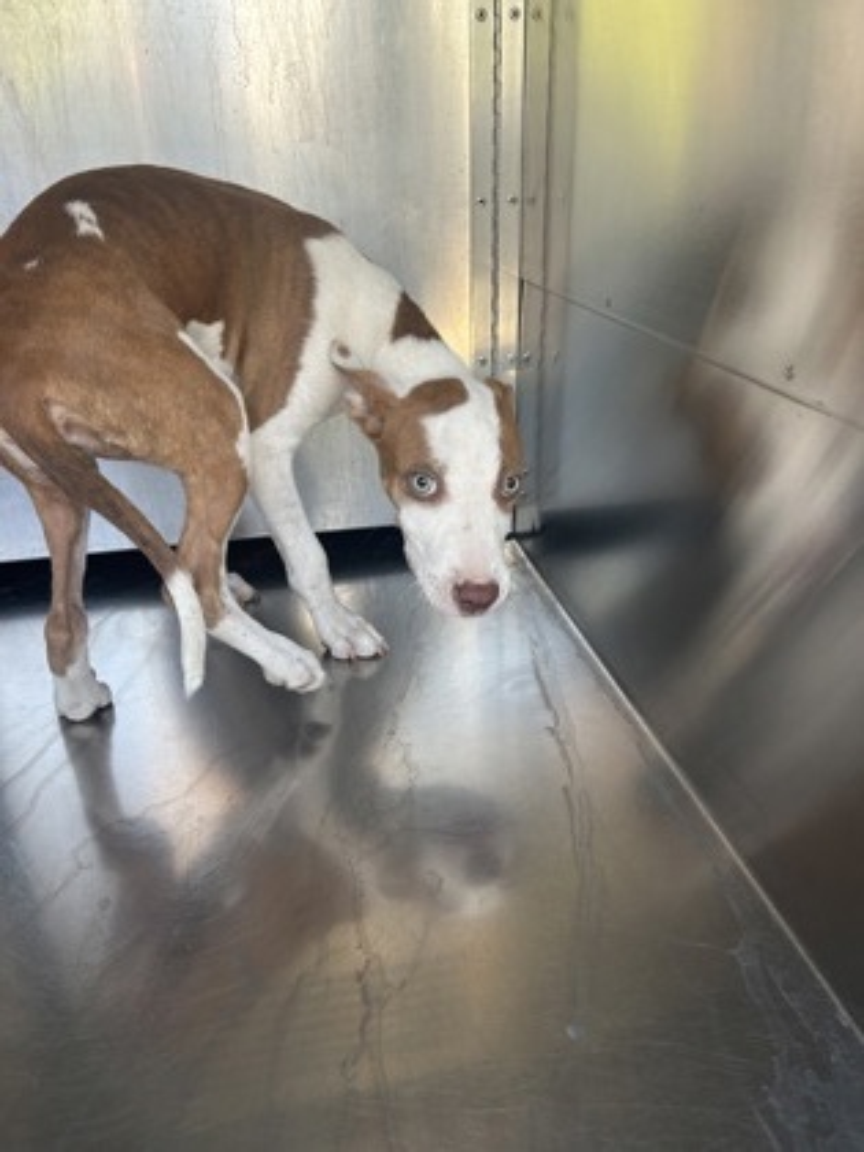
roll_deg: +2.1
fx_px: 865
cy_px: 576
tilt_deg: -25.9
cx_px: 432
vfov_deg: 67.3
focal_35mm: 26
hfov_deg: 53.1
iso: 64
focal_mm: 5.7
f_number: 1.5
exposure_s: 1/121
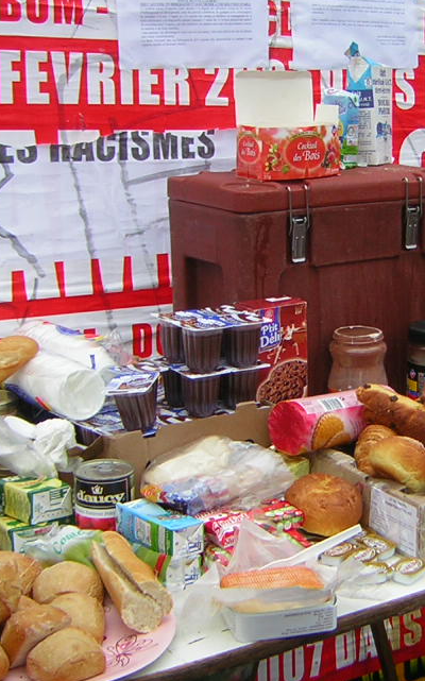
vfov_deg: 33.5
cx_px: 392
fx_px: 1132
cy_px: 344
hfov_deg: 20.8
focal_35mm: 61
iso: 50
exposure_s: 1/30
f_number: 2.6
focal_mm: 4.7
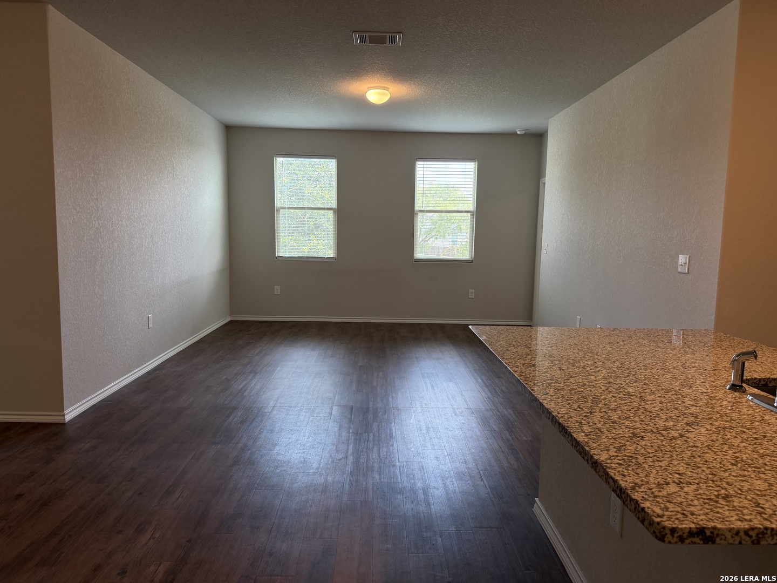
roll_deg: -1.0
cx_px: 388
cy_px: 292
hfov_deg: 71.6
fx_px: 539
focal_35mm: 24
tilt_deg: -6.2
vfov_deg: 56.8
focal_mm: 6.76
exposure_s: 1/157
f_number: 1.78
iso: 200
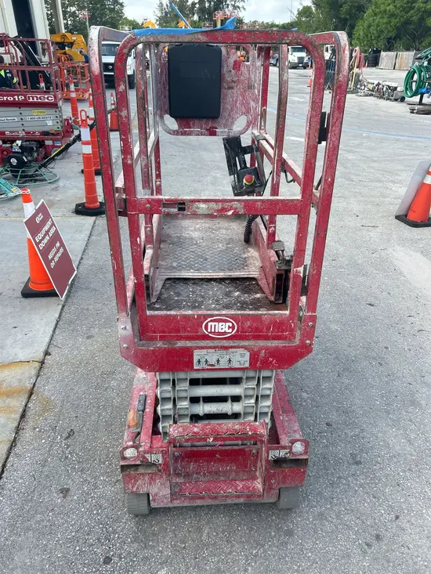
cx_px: 216
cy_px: 287
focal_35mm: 26
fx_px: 432
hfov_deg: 53.1
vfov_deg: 67.3
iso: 50
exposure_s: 1/873
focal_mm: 5.7
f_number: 1.5
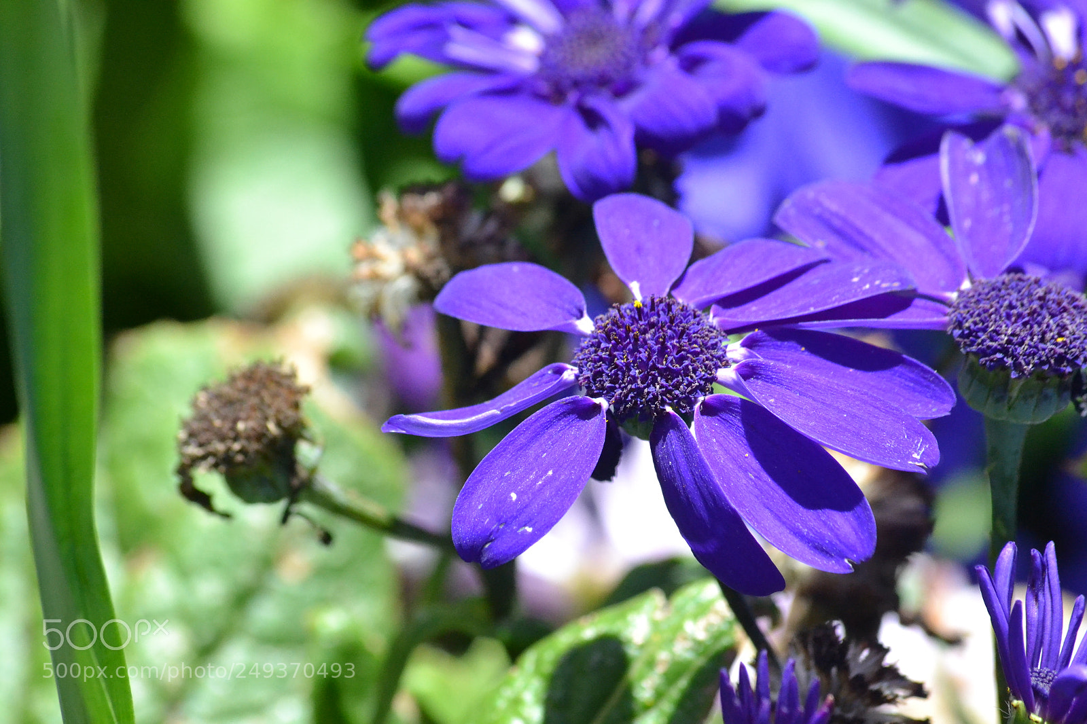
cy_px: 362
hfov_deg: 7.8
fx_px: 7924
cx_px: 544
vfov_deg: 5.2
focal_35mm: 262
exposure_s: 1/2000
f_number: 8
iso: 2800
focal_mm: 175
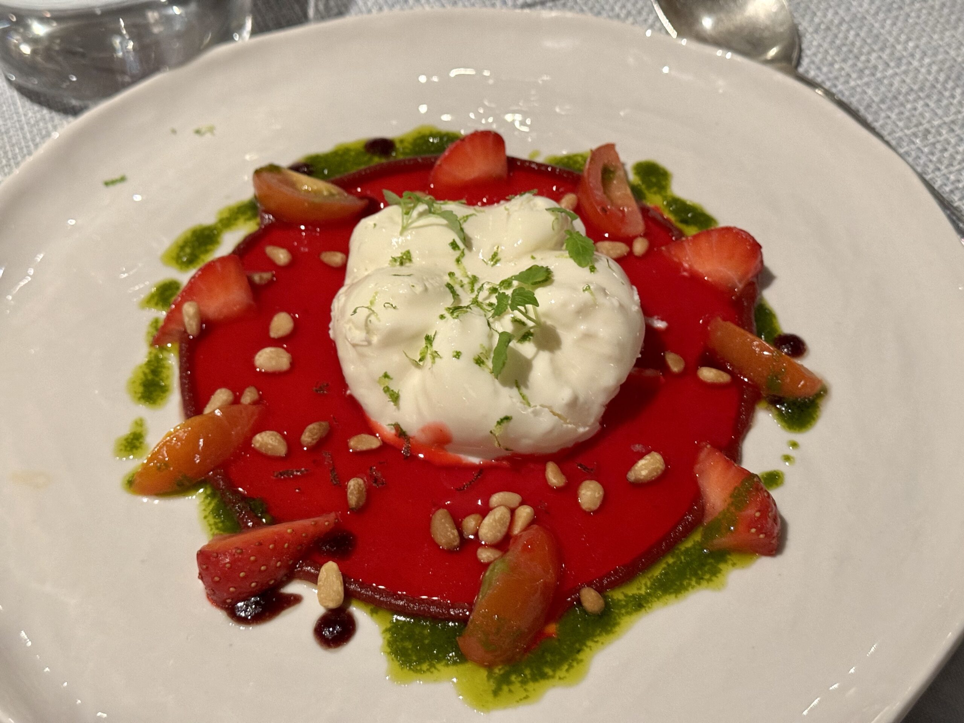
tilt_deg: -49.0
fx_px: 1337
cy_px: 362
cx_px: 482
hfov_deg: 39.7
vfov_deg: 30.3
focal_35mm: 48
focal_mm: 6.76
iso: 400
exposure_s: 1/40
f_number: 1.78
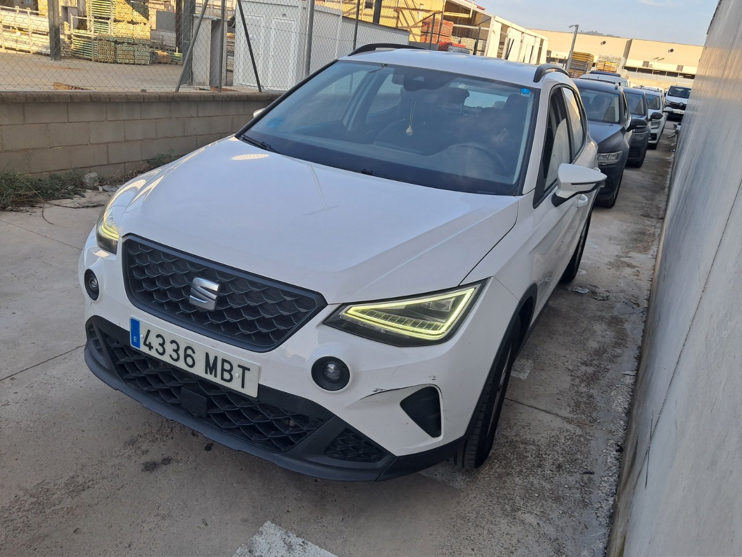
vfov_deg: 51.4
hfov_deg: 65.3
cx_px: 371
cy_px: 278
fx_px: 579
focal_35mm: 27
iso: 50
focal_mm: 4
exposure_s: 1/267
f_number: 1.8
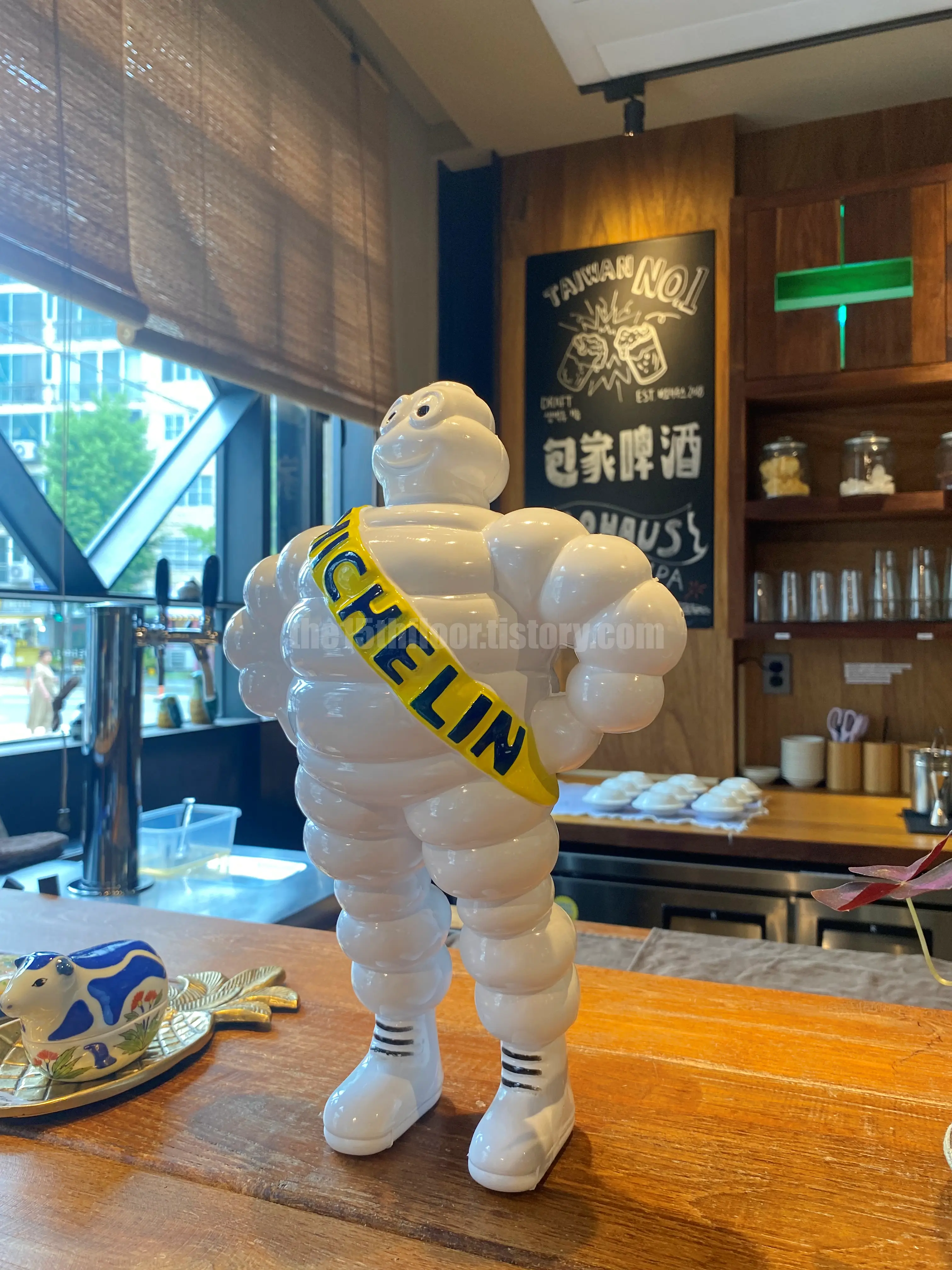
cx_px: 476
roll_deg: -0.8
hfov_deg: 53.1
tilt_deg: +1.6
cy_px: 635
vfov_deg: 67.3
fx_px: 953
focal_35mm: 26
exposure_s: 1/60
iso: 80
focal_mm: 4.25
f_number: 1.8
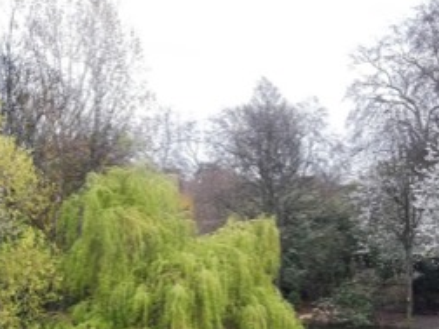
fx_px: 1103
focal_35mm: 87
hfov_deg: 22.5
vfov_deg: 16.8
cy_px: 289
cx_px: 216
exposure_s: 1/125
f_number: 4.58
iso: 64
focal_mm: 8.3
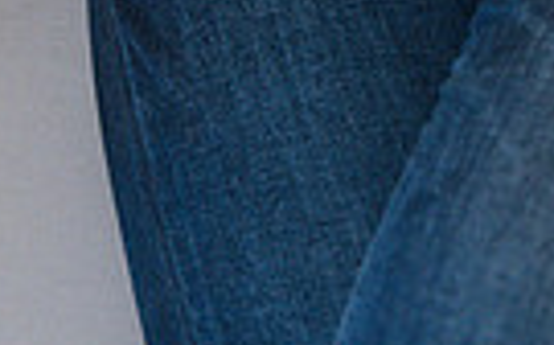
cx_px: 531
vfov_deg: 7.5
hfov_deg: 14.3
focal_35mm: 145
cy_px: -801
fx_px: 2187
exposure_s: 1/320
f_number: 4
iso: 1600
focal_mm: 33
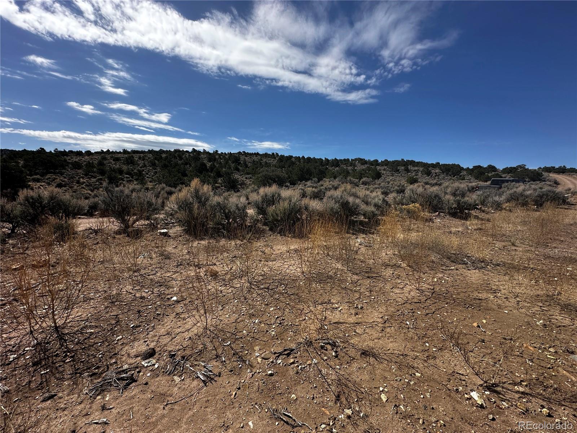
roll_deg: -1.4
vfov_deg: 85.7
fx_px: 233
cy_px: 216
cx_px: 288
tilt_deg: -7.3
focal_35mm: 14
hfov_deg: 102.1
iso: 50
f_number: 2.2
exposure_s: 1/1887
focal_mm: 2.22
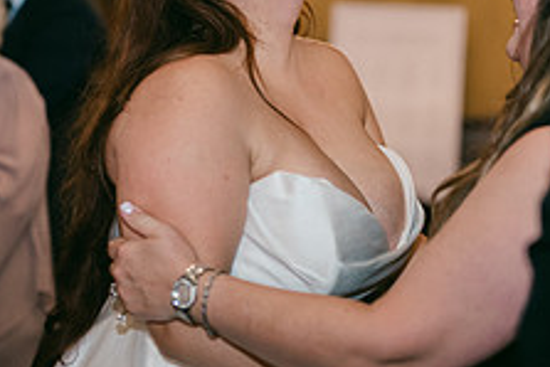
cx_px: 274
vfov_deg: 15.0
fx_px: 1391
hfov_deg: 22.4
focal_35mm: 91
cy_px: 102
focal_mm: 35
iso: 640
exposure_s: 1/125
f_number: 1.2
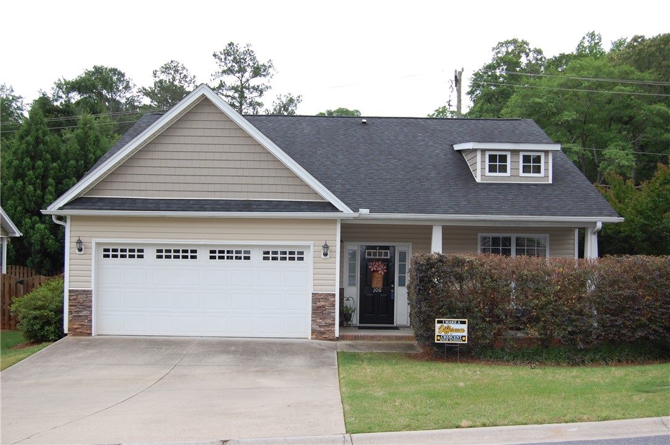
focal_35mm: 39
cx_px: 335
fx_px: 725
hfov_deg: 49.6
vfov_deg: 34.1
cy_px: 222
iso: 400
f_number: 5.6
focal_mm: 26
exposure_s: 1/500
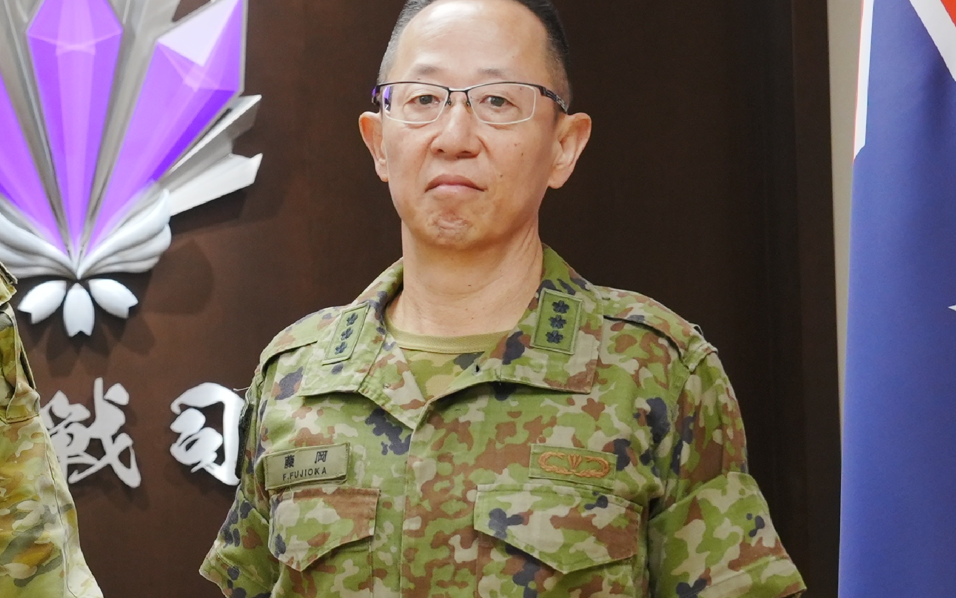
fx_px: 2319
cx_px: 68
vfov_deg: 14.7
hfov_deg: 22.6
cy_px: 358
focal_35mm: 89
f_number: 4
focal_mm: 38
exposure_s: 1/250
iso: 2000
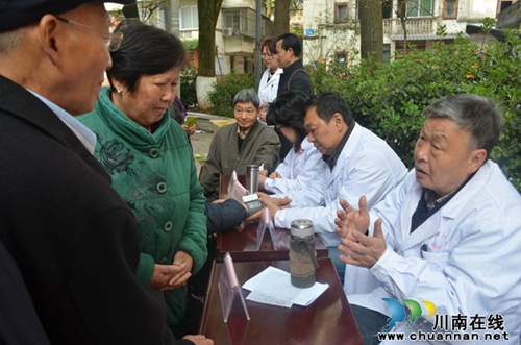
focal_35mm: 30
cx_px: 260
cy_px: 172
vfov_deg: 43.4
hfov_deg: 62.0
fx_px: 433
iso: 200
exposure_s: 1/160
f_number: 6.3
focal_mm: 20
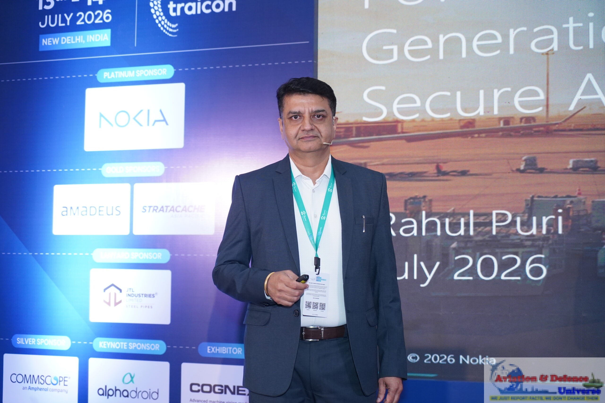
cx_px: 302
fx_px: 1176
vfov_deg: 19.5
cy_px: 202
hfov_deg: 28.8
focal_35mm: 70
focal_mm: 70
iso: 2000
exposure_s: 1/160
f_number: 4
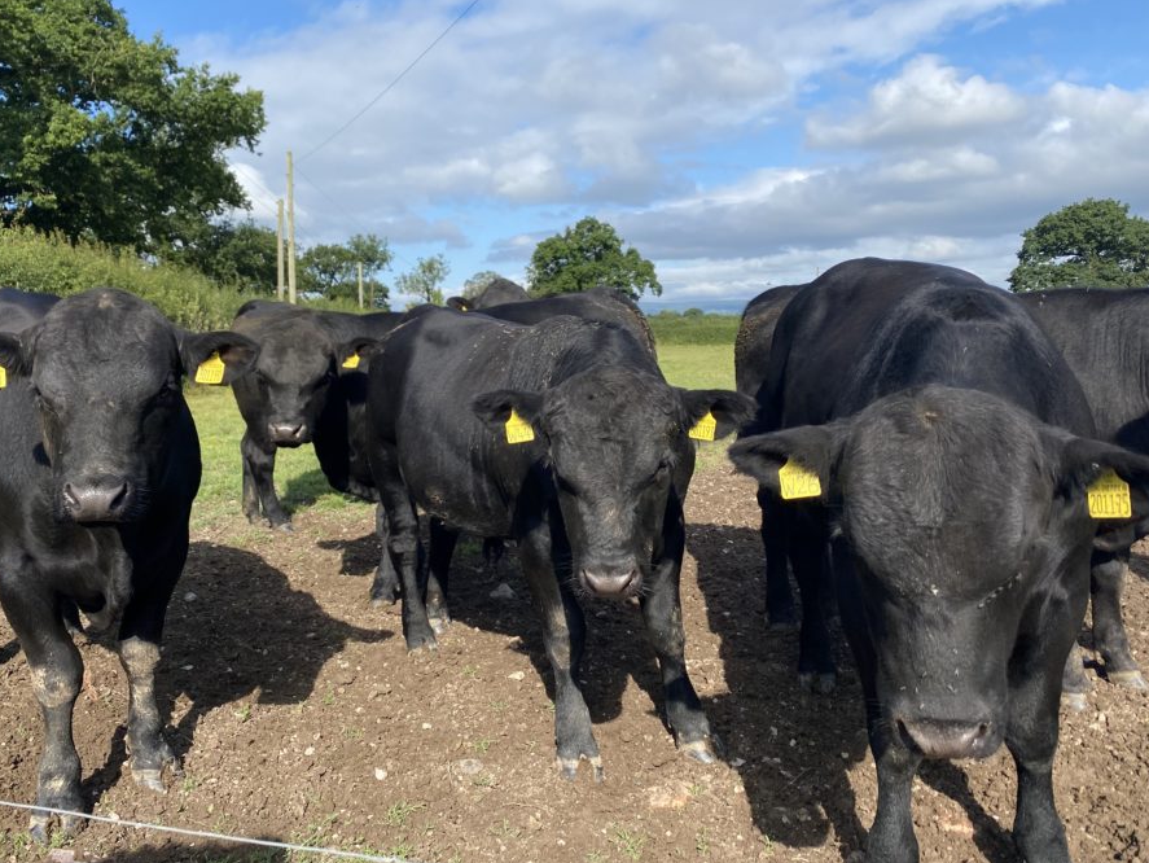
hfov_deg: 59.9
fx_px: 996
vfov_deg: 46.8
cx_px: 551
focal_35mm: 30
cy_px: 391
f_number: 1.8
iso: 32
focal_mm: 4.25
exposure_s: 1/2268
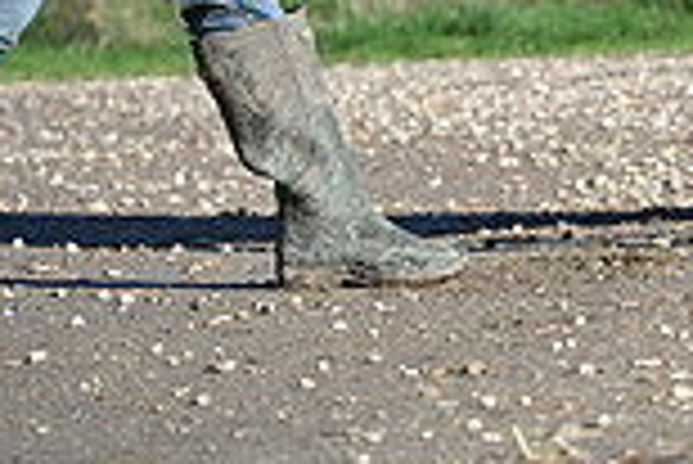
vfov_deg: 2.7
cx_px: 1251
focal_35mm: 509
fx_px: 9807
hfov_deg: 4.0
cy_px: -358
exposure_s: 1/1250
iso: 280
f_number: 4.5
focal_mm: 135
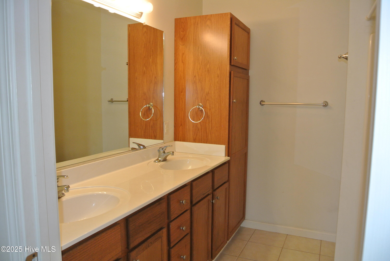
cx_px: 195
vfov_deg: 48.0
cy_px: 130
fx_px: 293
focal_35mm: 27
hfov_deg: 67.3
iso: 320
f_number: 3.5
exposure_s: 1/60
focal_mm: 10
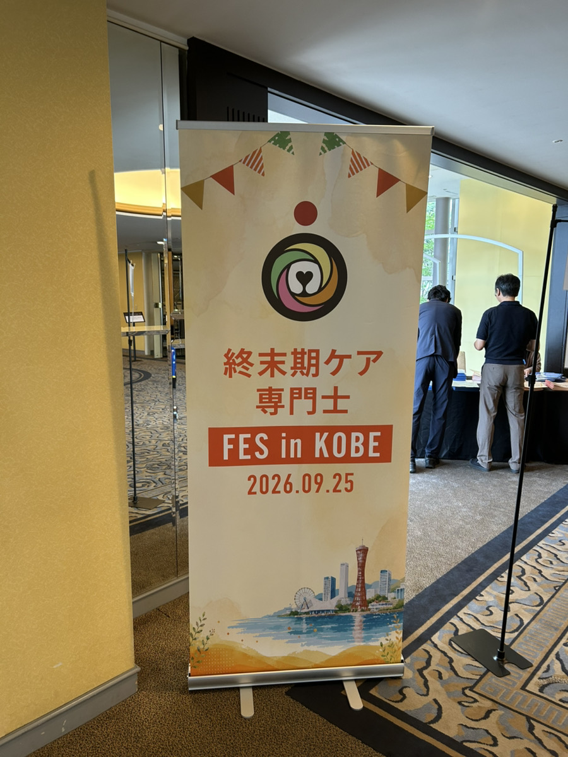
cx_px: 284
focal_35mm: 26
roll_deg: +0.0
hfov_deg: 53.1
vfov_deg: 67.3
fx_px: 569
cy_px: 378
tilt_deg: -8.0
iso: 100
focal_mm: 5.7
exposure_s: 1/60
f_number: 1.5
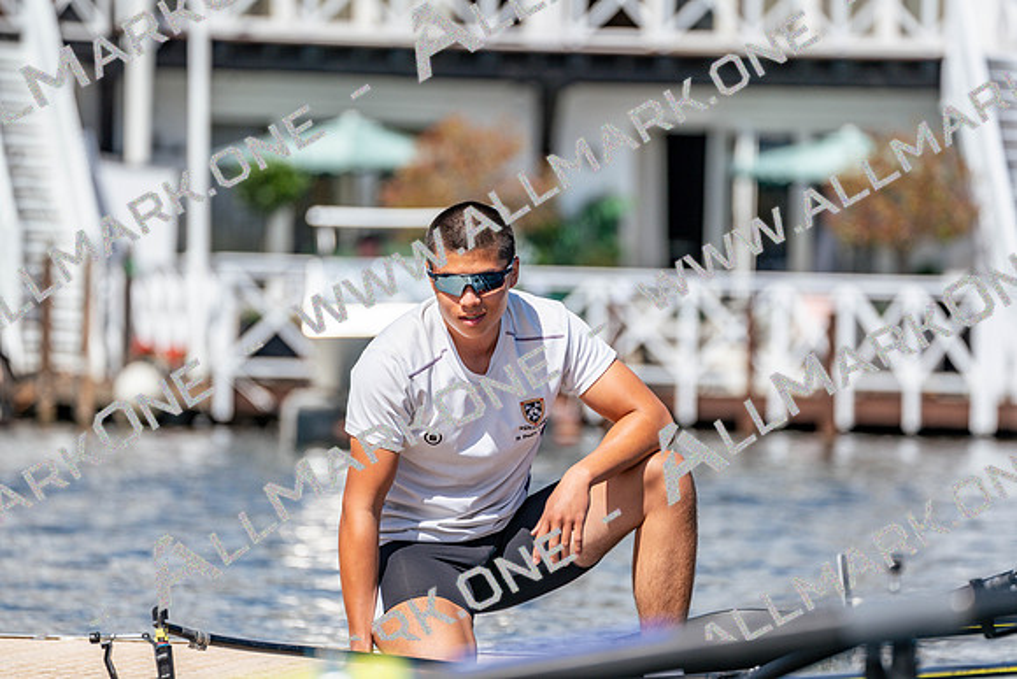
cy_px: 340
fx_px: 8392
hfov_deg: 6.9
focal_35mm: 297
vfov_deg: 4.6
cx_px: 508
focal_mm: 297
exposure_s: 1/1600
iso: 125
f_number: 5.6
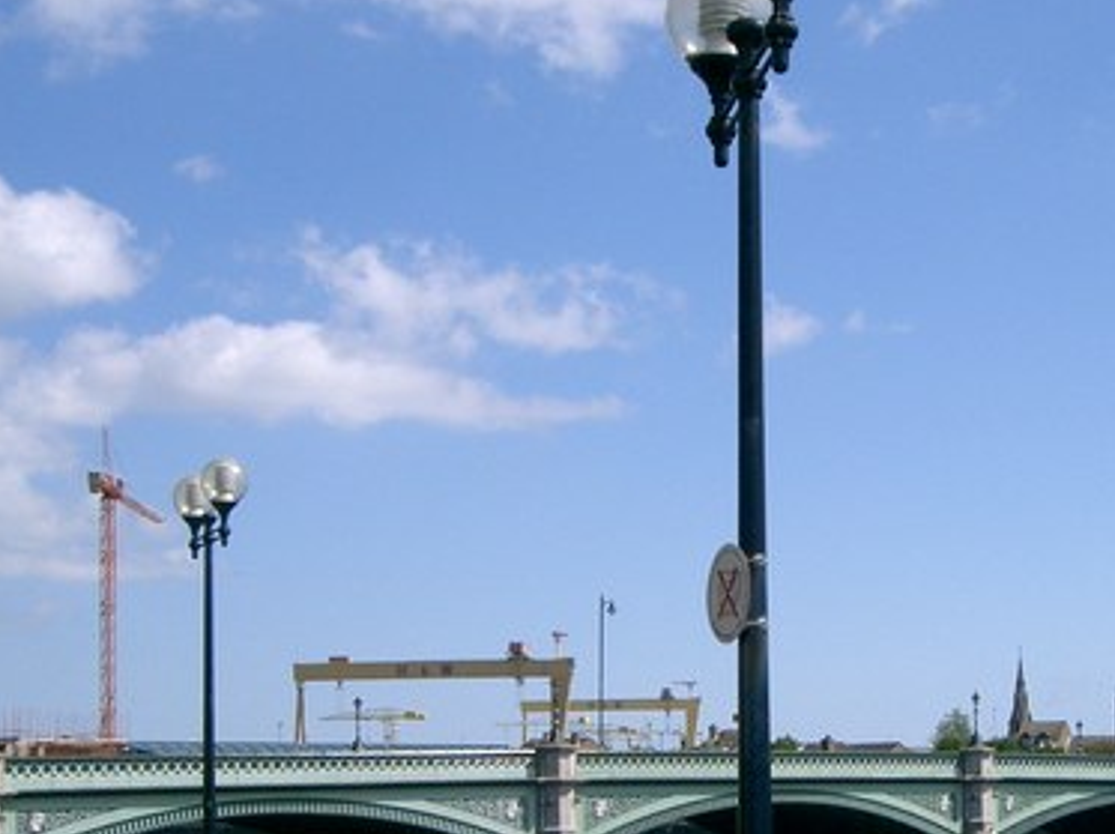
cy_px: 694
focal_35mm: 67
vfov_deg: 21.6
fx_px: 2156
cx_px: 783
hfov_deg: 28.7
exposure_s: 1/1000
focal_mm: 8
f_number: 4.8
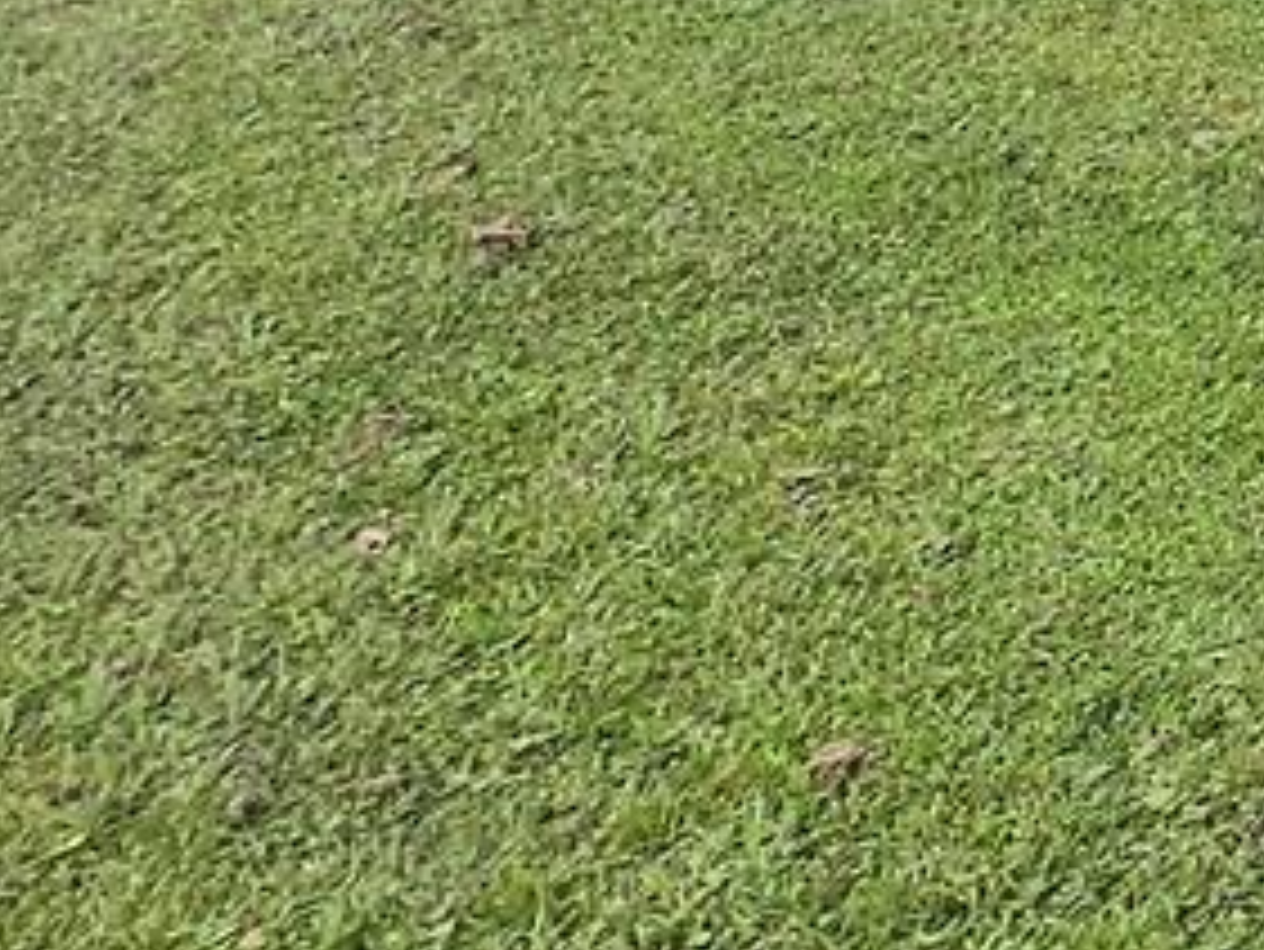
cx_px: 2996
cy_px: -585
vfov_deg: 17.4
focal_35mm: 74
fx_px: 2703
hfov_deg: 15.3
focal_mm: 1.7
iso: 25
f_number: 2.2
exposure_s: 1/201
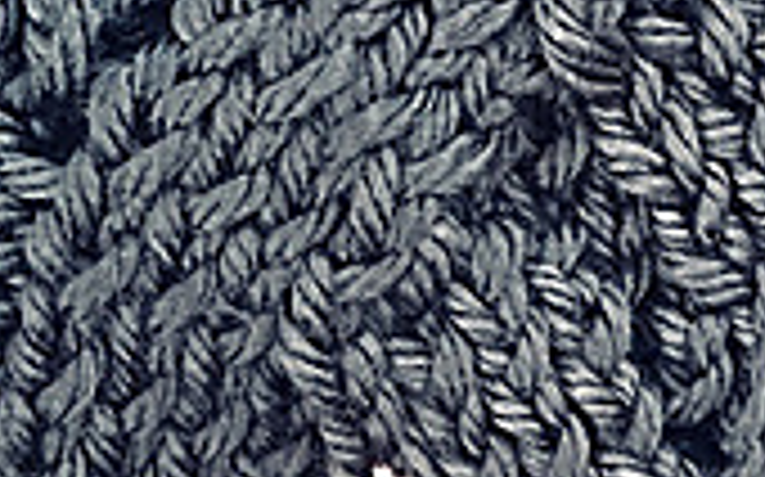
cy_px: 450
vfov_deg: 11.2
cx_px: 752
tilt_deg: -73.7
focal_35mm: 116
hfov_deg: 17.6
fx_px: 2417
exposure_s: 1/4
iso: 320
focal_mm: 4.15
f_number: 2.2
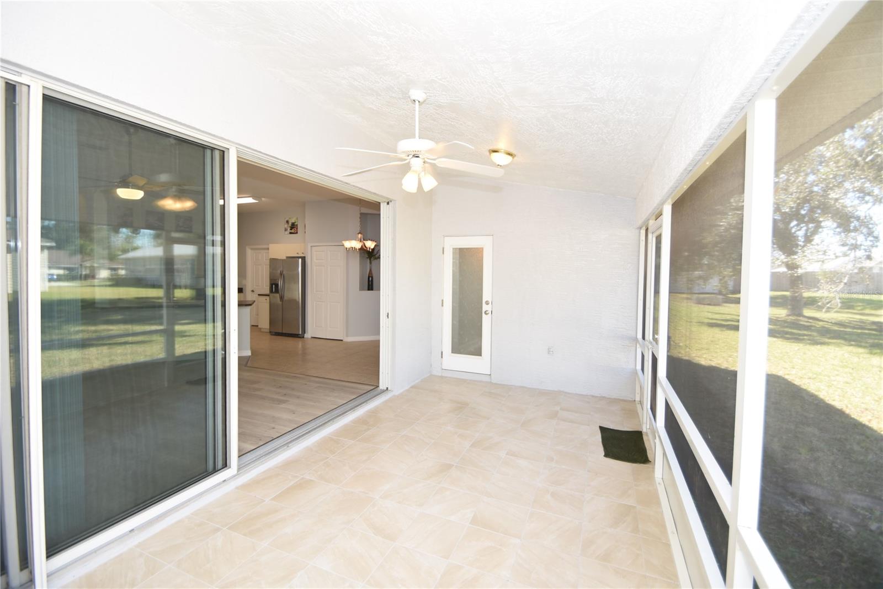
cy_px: 294
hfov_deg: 100.4
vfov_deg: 77.3
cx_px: 442
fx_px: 368
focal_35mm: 15
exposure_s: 1/60
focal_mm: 10
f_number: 4
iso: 100
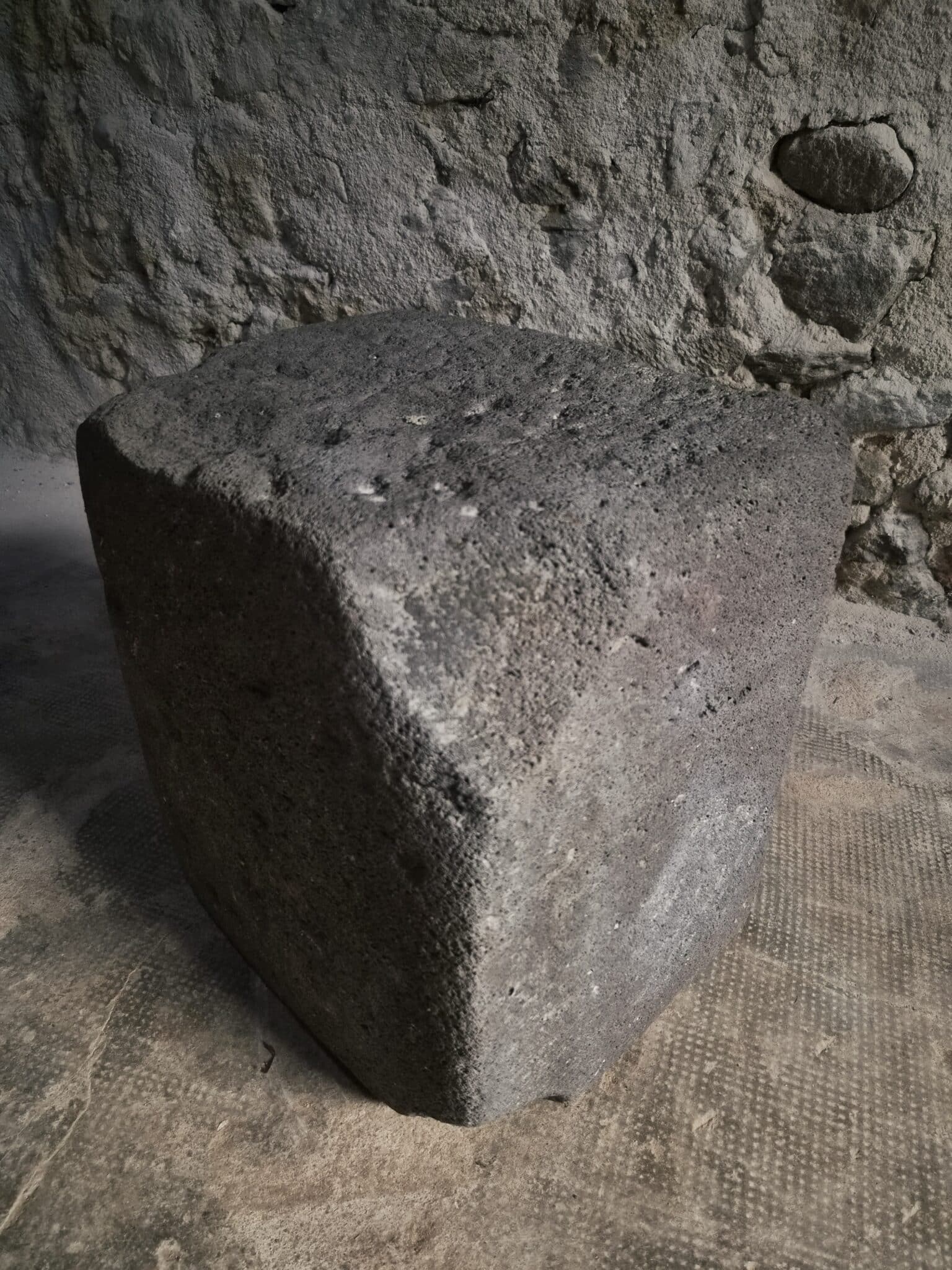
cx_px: 476
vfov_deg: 73.9
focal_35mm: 23
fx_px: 843
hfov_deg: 58.9
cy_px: 635
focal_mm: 5.4
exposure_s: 1/100
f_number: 1.8
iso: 1600
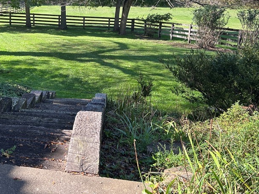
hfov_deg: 42.2
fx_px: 329
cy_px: 39
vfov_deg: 32.0
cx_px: 81
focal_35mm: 44
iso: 50
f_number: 1.5
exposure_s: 1/584
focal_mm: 5.7
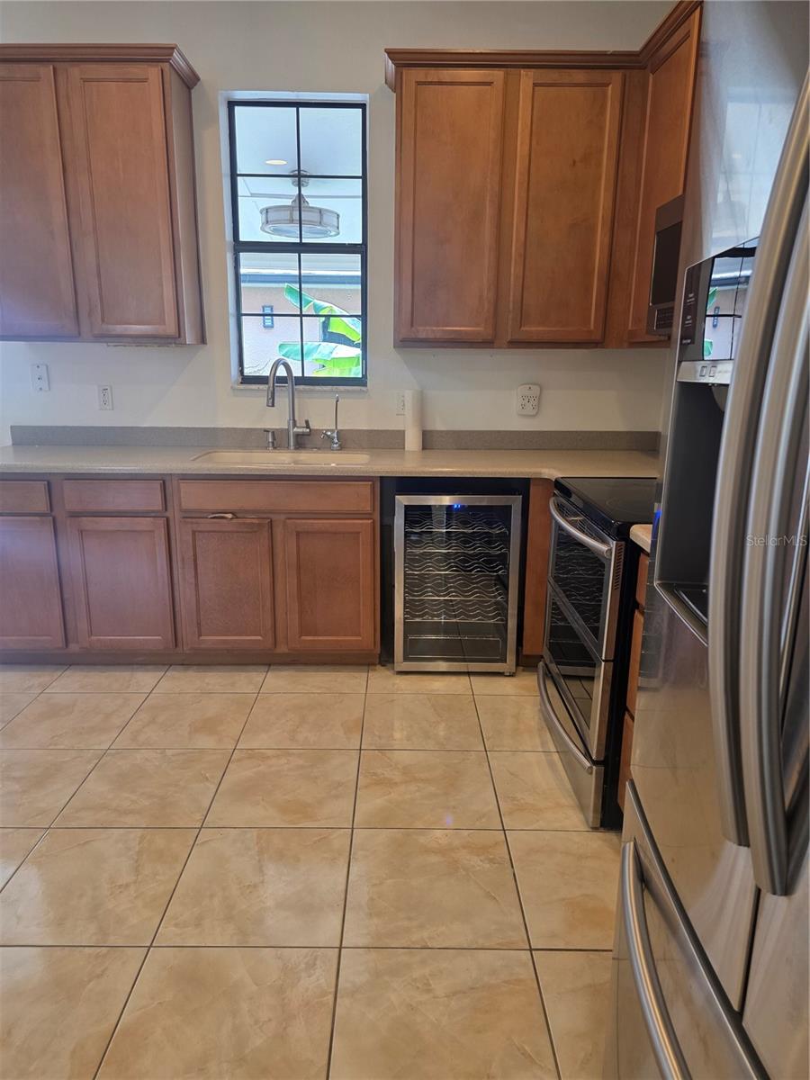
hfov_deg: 58.9
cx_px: 405
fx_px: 718
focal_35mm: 23
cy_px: 540
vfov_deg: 73.9
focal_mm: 6.3
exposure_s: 1/120
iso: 125
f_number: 1.7
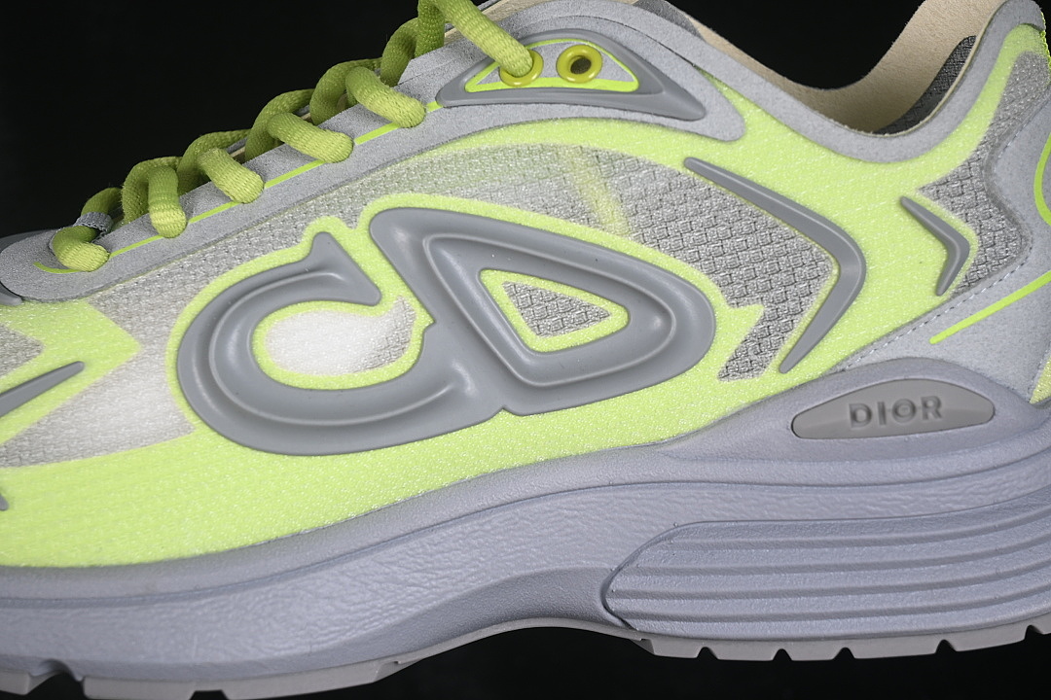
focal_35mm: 75
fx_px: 2189
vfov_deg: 18.2
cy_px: 350
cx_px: 526
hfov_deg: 27.0
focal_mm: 50
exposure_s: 1/80
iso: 160
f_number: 7.1
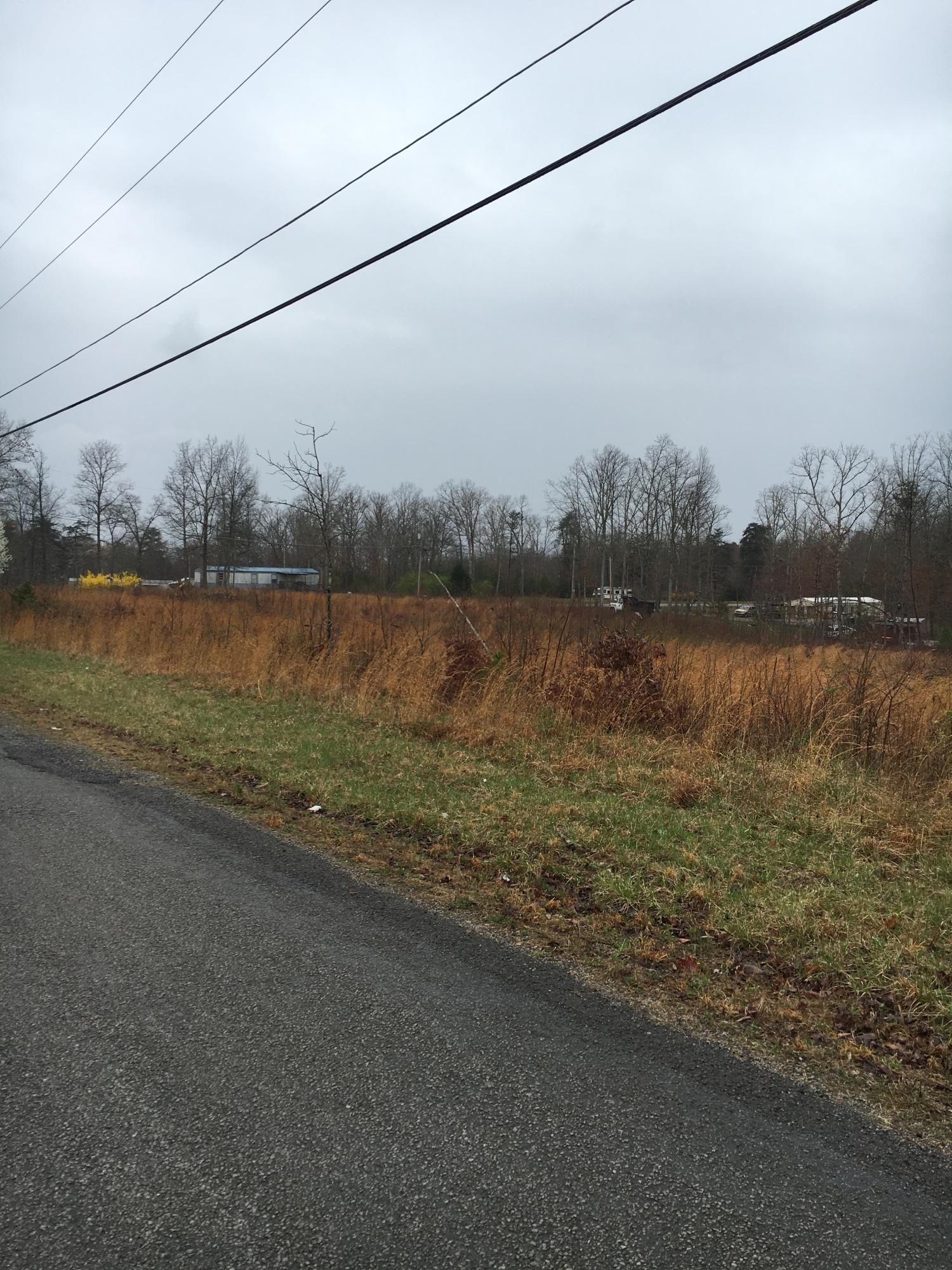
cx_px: 476
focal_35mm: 29
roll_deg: -1.9
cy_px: 635
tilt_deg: -1.9
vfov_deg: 61.7
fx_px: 1063
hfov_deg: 48.2
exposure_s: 1/641
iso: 25
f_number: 2.2
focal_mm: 4.15
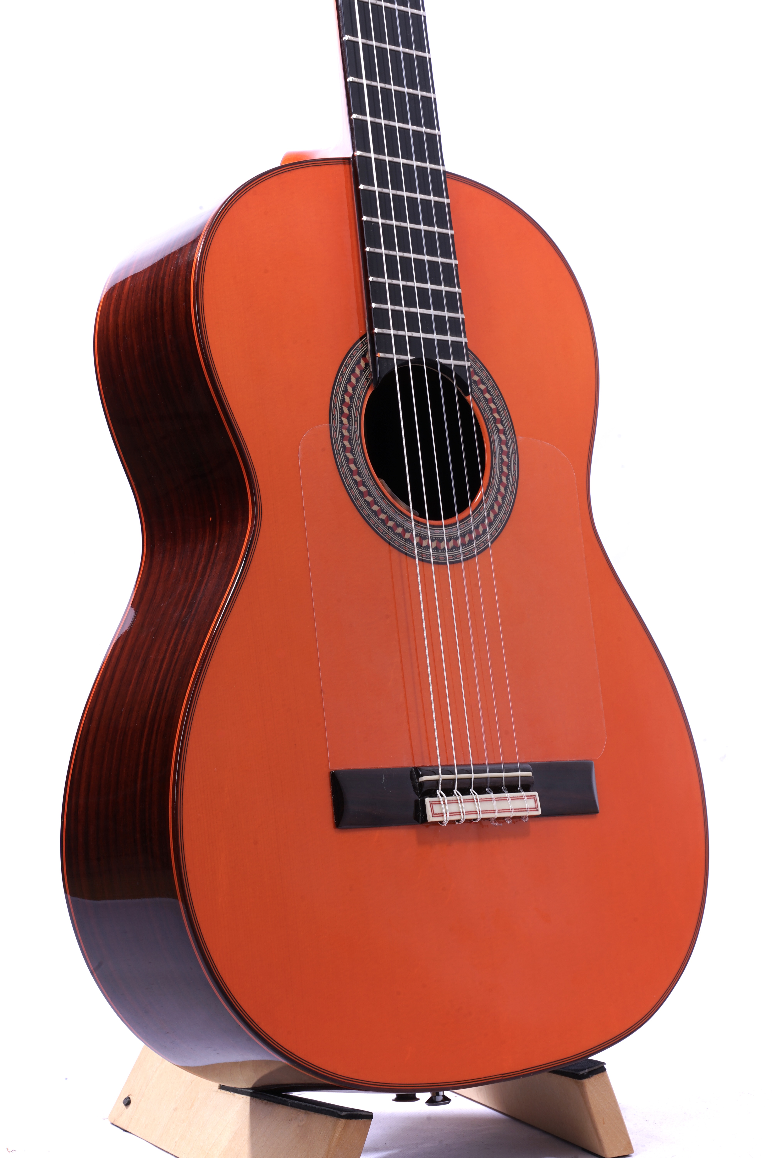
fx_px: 2219
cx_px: 386
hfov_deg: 19.7
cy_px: 579
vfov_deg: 29.2
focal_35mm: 69
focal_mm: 69
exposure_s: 1/50
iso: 100
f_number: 22
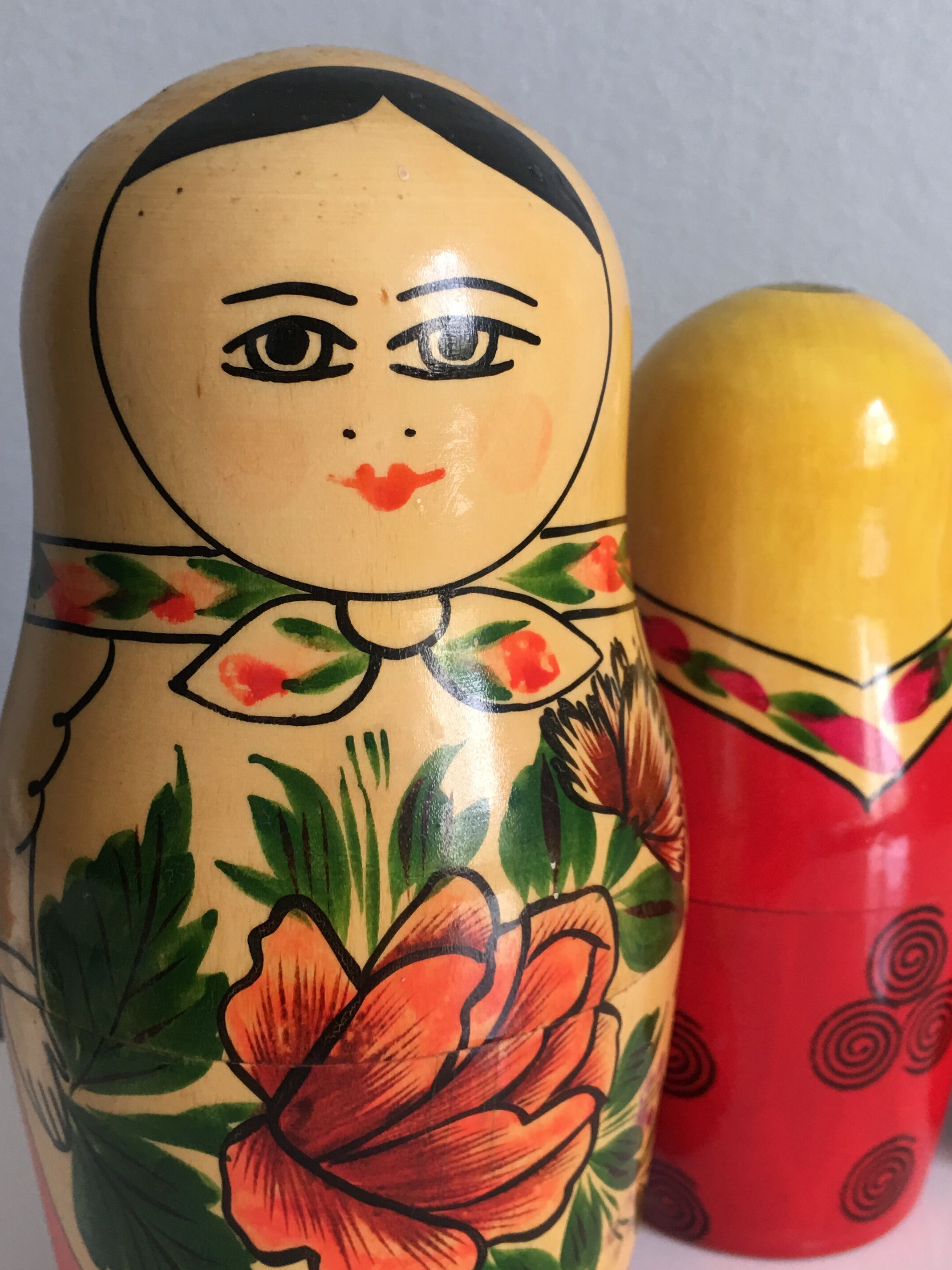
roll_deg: +0.2
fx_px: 1503
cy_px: 624
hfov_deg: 35.1
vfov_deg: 45.8
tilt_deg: -13.9
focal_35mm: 41
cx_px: 479
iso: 40
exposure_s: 1/33
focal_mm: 4.15
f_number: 2.2
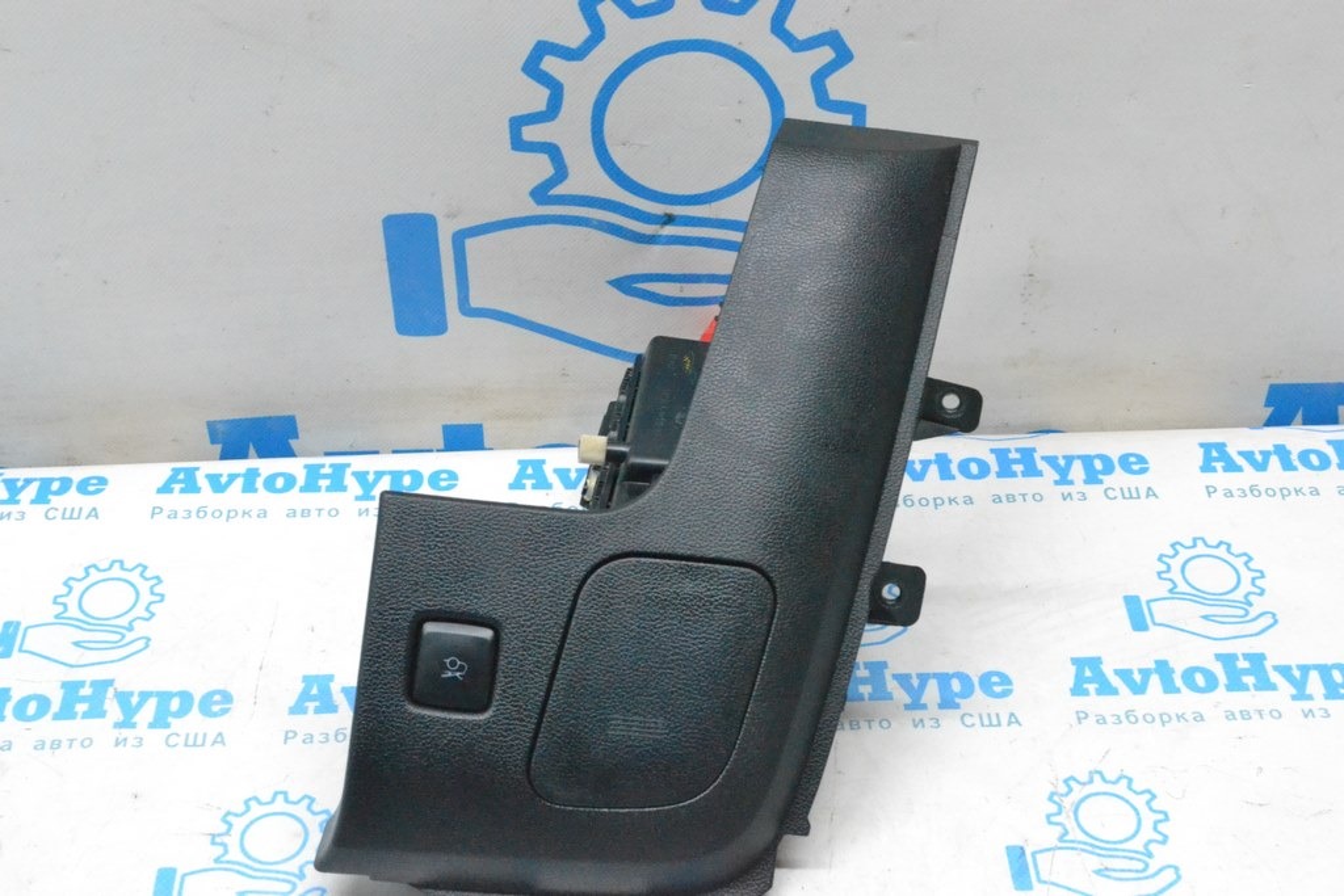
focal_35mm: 52
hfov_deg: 37.8
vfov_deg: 25.8
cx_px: 672
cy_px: 448
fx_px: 1960
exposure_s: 1/160
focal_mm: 35
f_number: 9
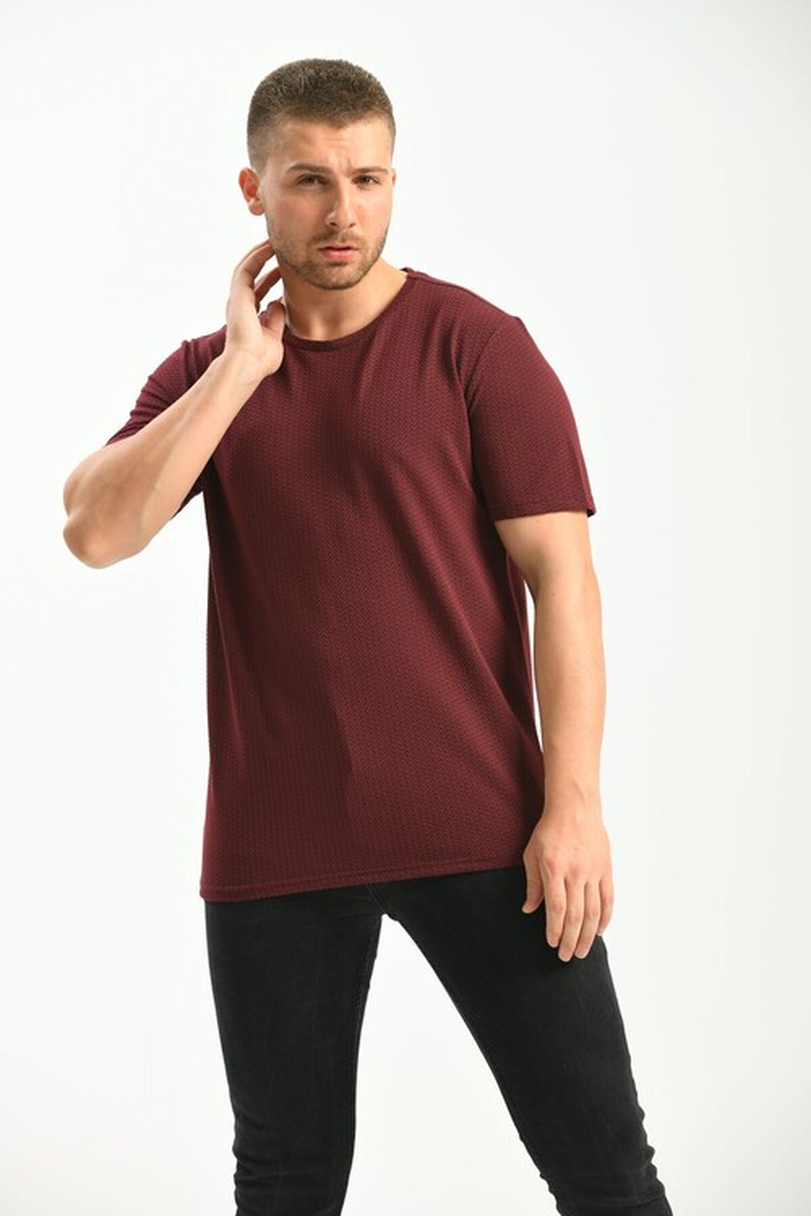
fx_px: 4122
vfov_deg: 16.8
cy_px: 608
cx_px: 406
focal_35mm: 122
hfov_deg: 11.2
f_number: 5.6
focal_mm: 122
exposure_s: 1/160
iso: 100
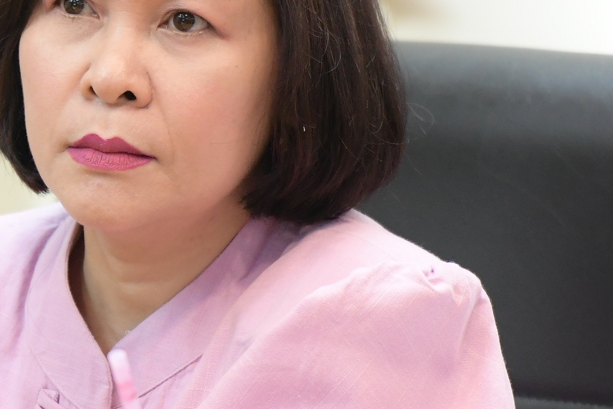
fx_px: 14015
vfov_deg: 1.7
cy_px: 204
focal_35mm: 823
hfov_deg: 2.5
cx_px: -133
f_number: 2.8
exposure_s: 1/160
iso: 1600
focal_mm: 200
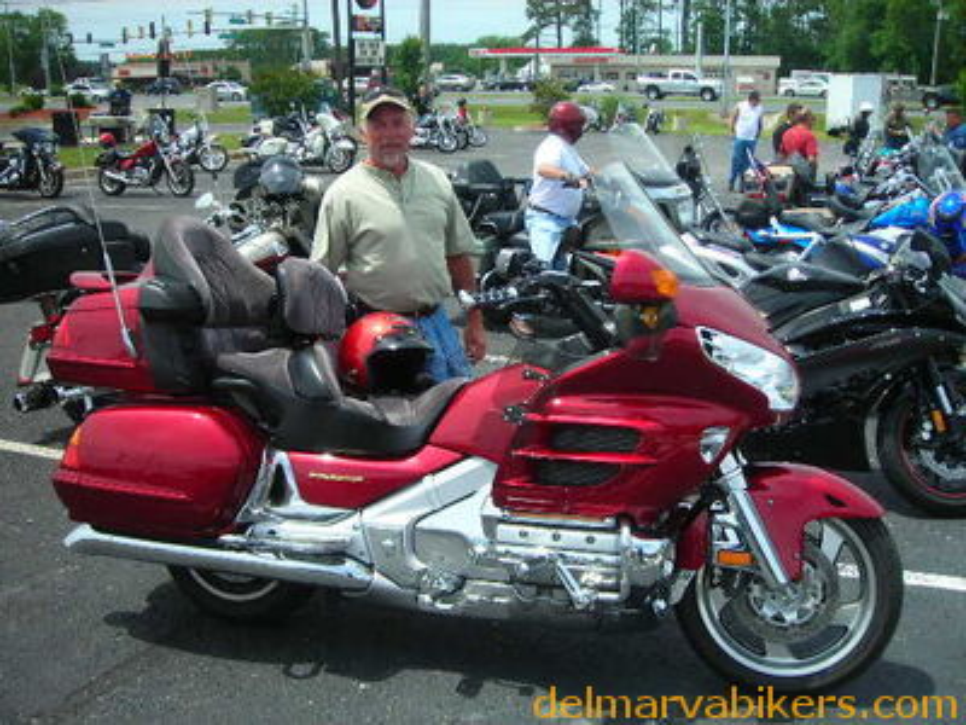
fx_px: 1060
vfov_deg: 37.7
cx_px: 483
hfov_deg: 49.0
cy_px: 362
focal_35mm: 38
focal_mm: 6.3
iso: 50
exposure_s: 1/504
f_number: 3.2
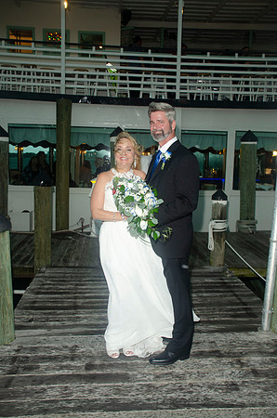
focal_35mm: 33
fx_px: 383
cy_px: 209
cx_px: 138
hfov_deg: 39.8
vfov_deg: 57.3
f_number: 5
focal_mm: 22
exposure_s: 1/30
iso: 400
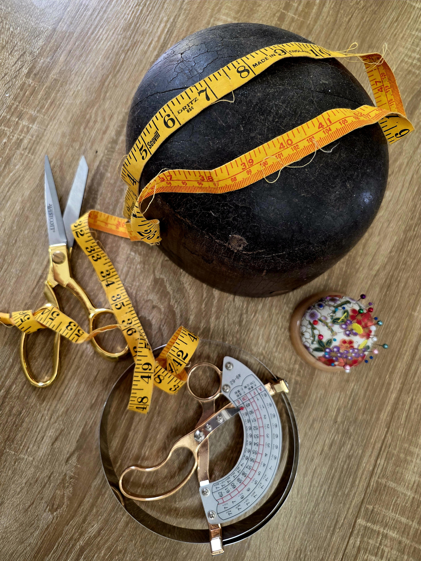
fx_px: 373
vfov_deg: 73.9
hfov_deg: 58.9
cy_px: 280
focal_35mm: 23
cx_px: 210
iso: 200
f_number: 1.7
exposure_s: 1/120
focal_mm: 6.3
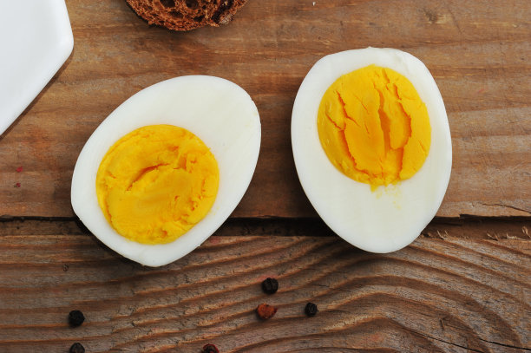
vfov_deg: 6.9
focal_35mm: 200
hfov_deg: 10.3
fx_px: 2948
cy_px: 176
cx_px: 266
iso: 200
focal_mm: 200
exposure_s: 1/200
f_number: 16
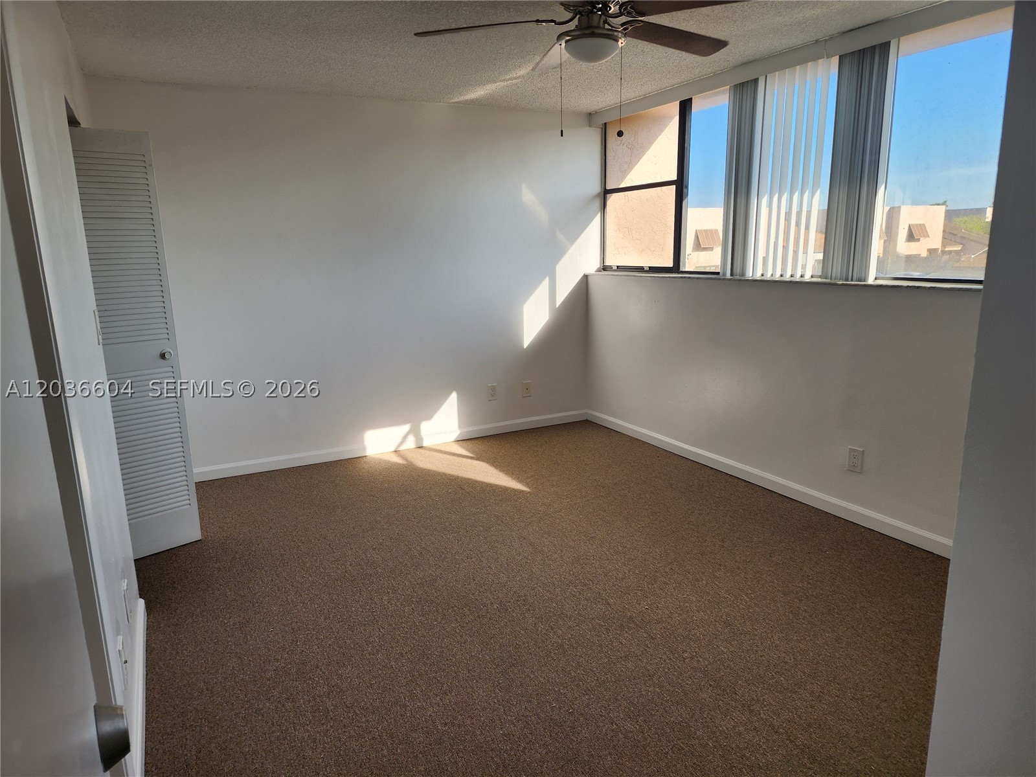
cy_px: 388
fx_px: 688
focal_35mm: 23
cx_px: 518
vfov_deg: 58.9
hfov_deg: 73.9
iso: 12
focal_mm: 6.4
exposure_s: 1/195
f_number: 1.8
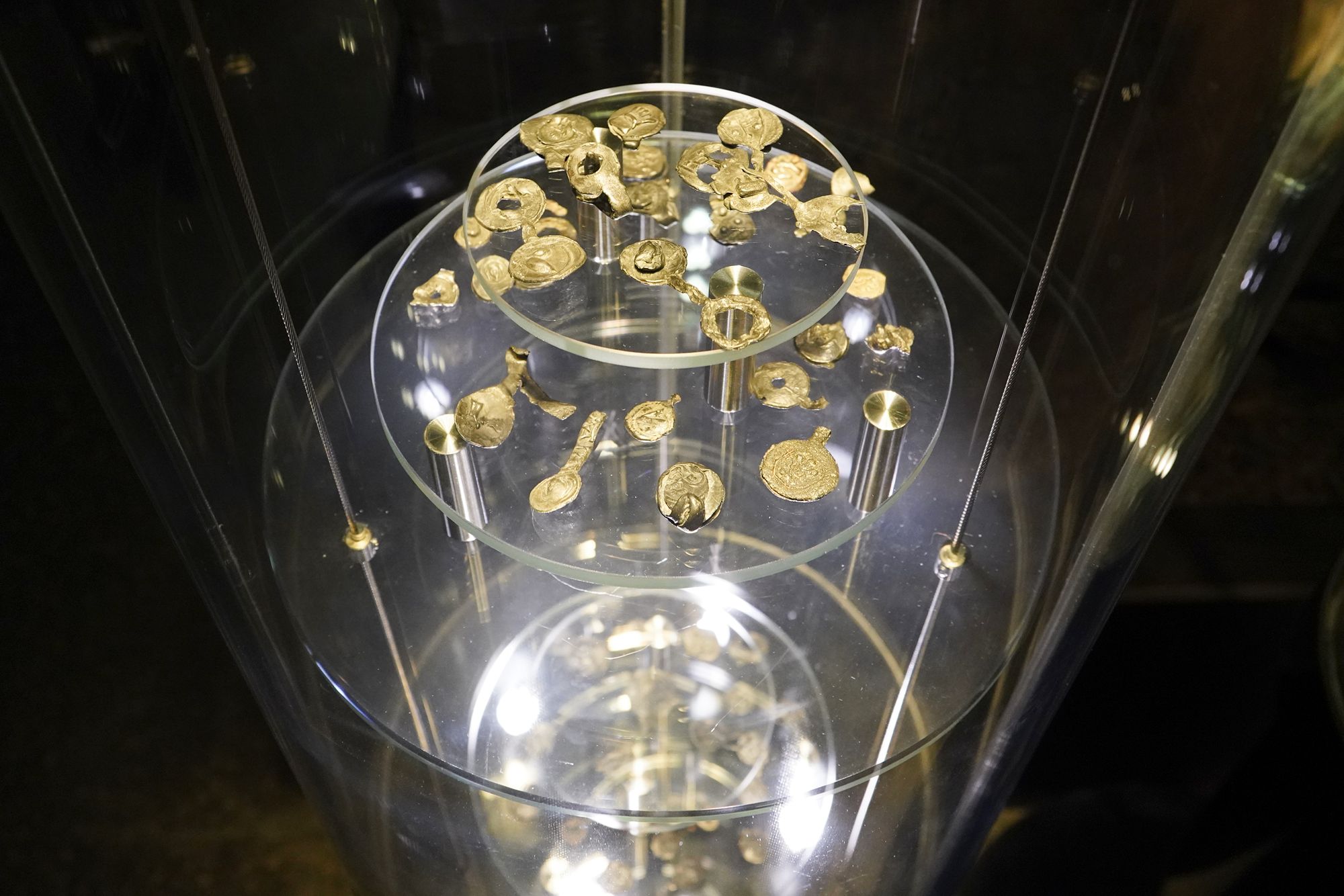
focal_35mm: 24
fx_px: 896
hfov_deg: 73.7
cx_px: 672
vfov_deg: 53.1
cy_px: 448
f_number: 5.6
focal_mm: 24
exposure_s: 1/80
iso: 3200
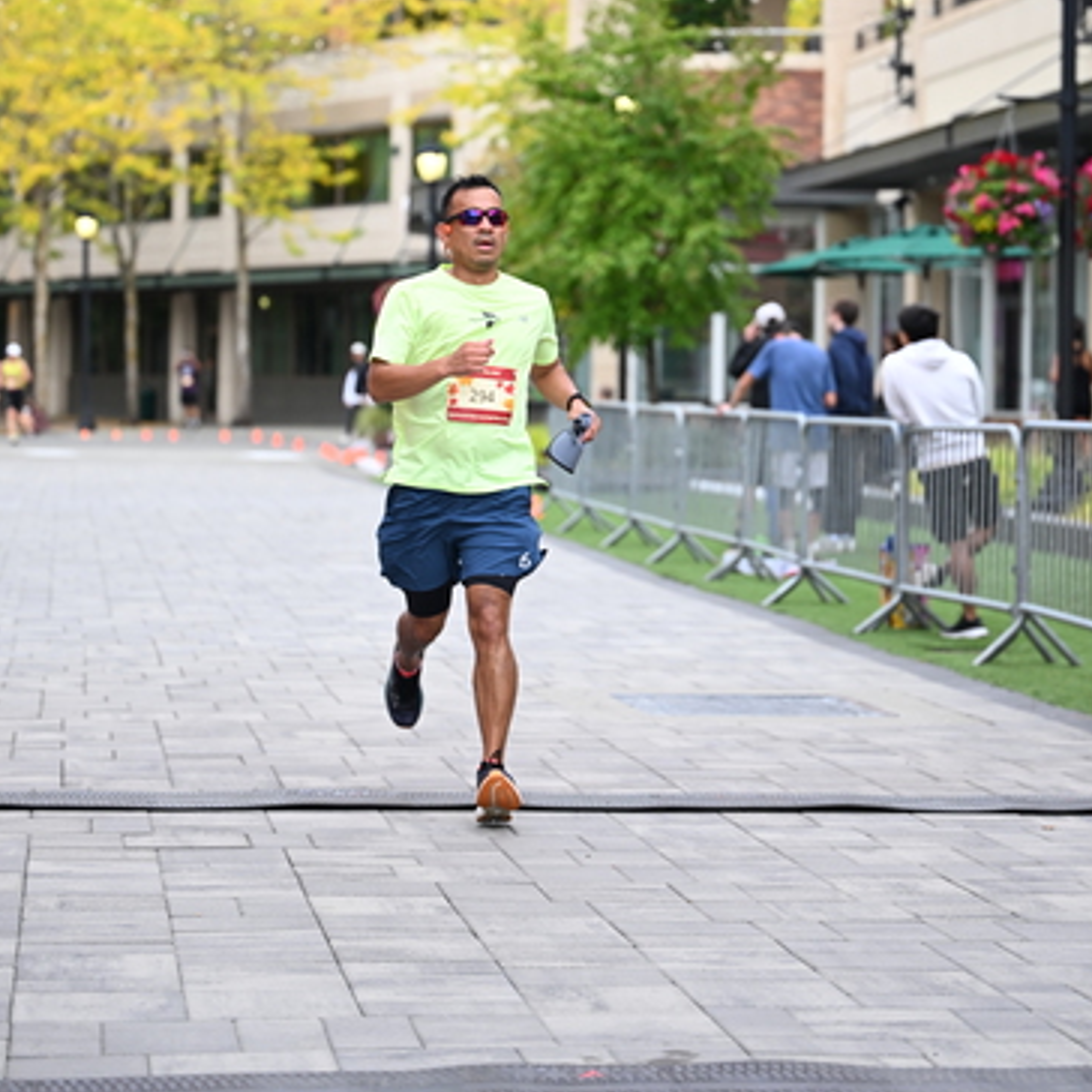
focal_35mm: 104
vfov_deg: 16.7
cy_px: 381
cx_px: 548
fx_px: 3712
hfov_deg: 16.7
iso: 640
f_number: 2.8
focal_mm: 81
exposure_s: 1/1600
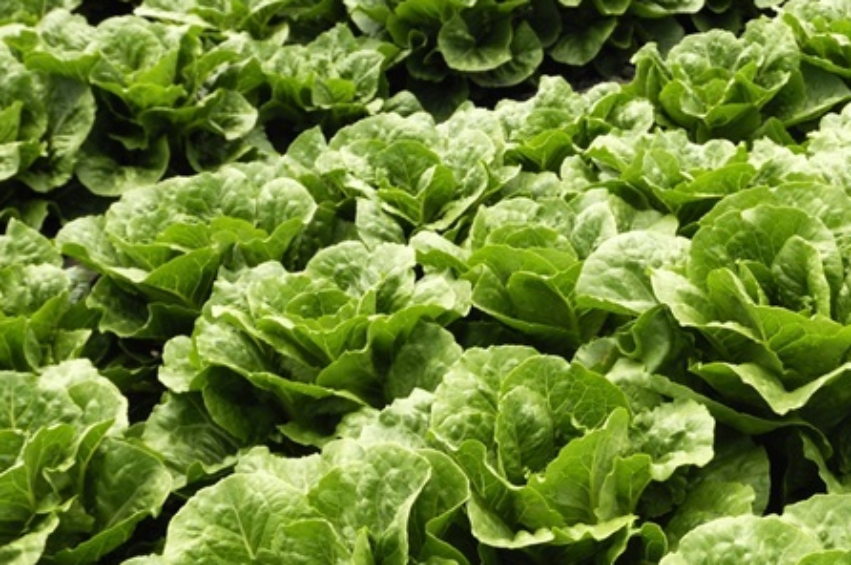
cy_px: 470
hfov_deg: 32.9
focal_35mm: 57
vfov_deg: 23.2
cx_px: 799
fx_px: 1348
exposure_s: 1/125
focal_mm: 17
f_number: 8
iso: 100
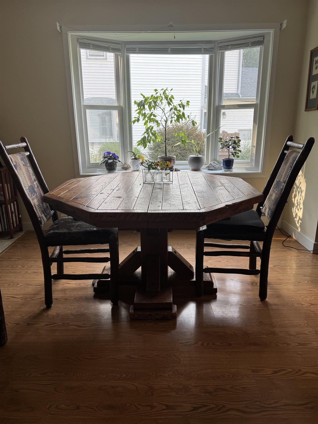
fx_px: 294
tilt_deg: -16.0
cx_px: 159
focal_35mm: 24
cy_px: 212
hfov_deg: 56.8
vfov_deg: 71.6
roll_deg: +1.6
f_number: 1.78
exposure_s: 1/120
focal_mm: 6.76
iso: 125
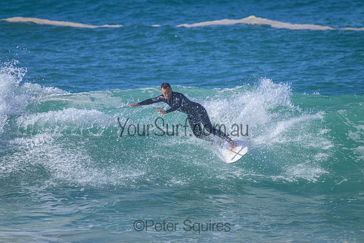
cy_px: 122
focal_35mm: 800
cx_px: 182
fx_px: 8090
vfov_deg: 1.7
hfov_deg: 2.6
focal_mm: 800
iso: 1400
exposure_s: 1/2000
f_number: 11
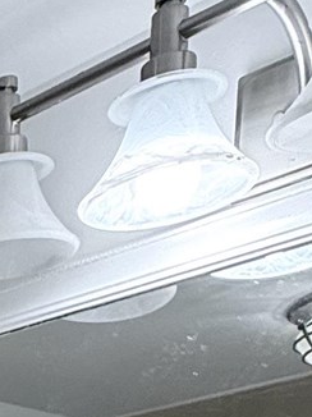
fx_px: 1191
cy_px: 917
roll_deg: -3.0
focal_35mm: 99
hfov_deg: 12.4
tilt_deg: -9.3
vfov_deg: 14.8
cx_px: -389
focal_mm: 2.22
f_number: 2.2
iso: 80
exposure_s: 1/120
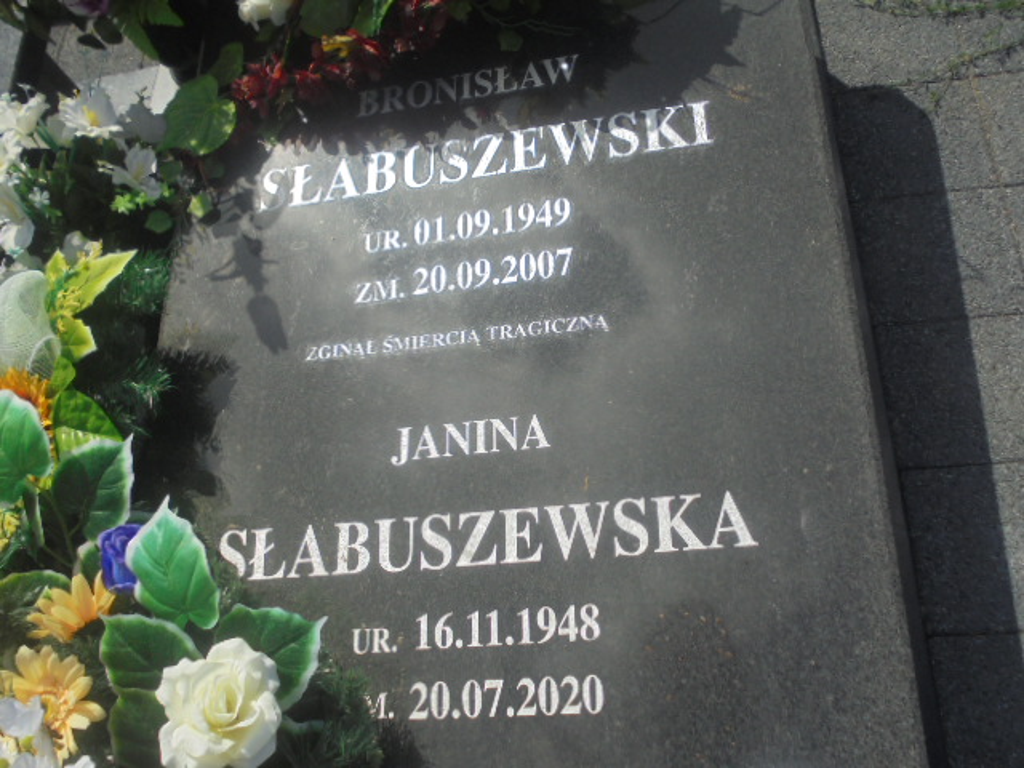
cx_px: 512
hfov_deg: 54.0
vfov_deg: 41.8
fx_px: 1006
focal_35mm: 34
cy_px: 384
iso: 100
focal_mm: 6.1
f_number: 12.5
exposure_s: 1/160
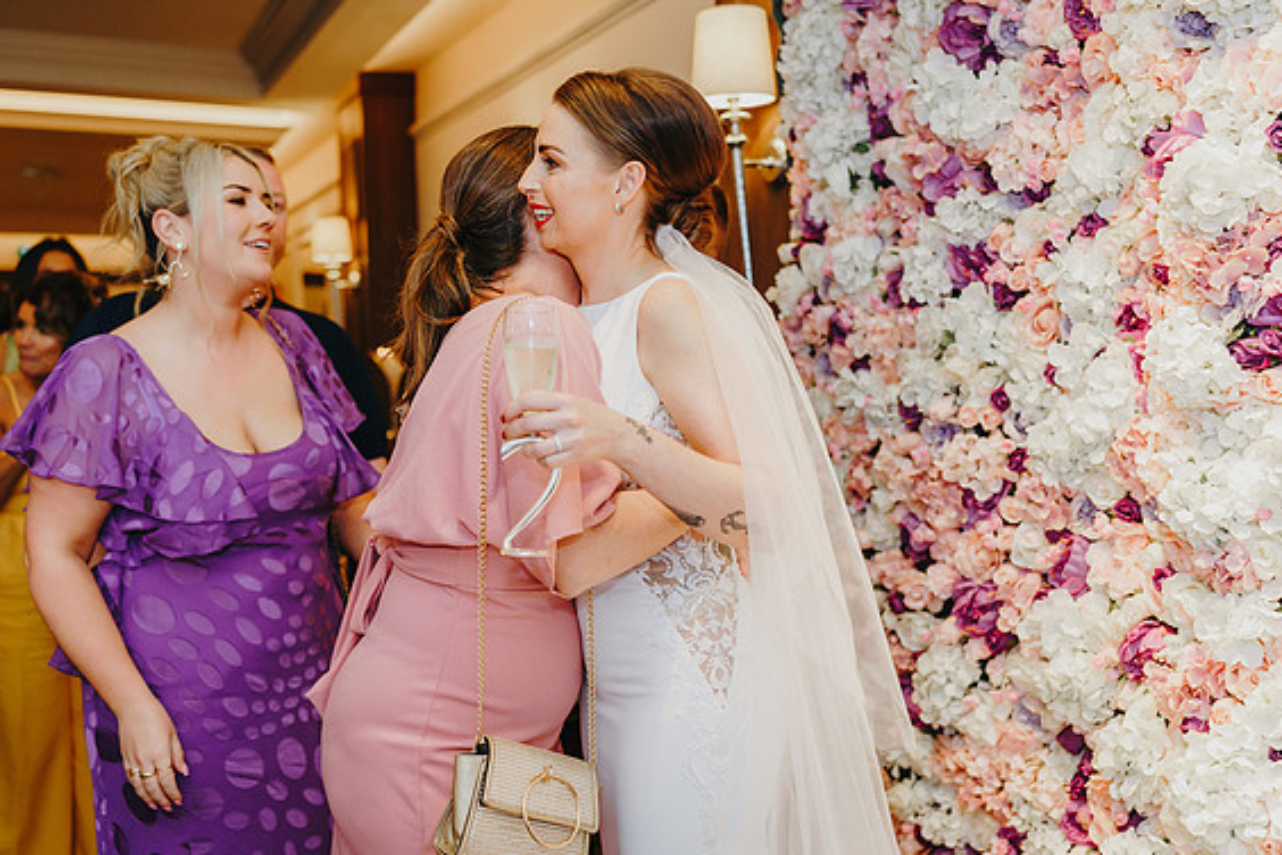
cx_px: 627
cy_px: 426
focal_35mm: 36
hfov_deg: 53.1
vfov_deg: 36.9
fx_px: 1282
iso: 640
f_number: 2.2
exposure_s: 1/200
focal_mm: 35
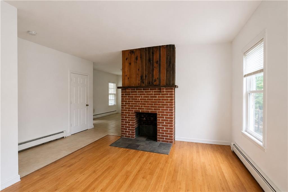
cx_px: 144
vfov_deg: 77.3
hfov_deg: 100.4
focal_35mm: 15
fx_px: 120
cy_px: 96
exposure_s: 1/80
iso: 2000
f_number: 10
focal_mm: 10
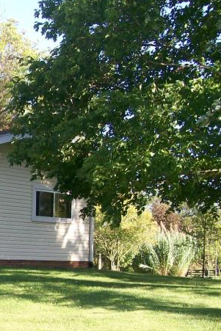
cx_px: -128
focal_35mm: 85
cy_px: 275
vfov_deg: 23.5
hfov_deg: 14.8
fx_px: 782
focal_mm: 6
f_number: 2.7
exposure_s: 1/331
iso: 80
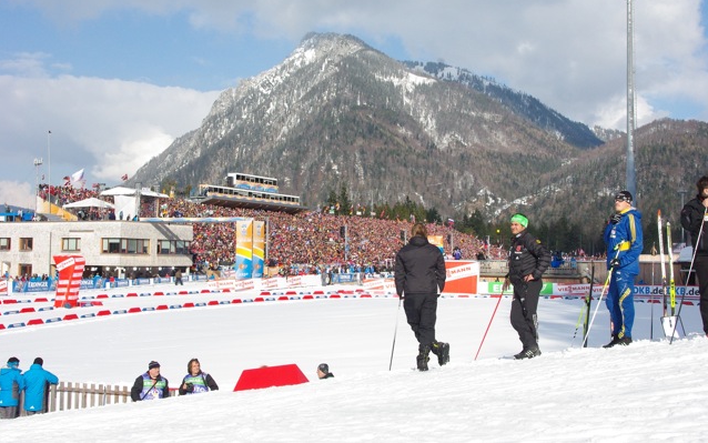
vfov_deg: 29.9
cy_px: 207
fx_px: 830
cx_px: 354
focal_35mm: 43
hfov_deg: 46.2
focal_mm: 28.13
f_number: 9.5
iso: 800
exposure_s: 1/1000
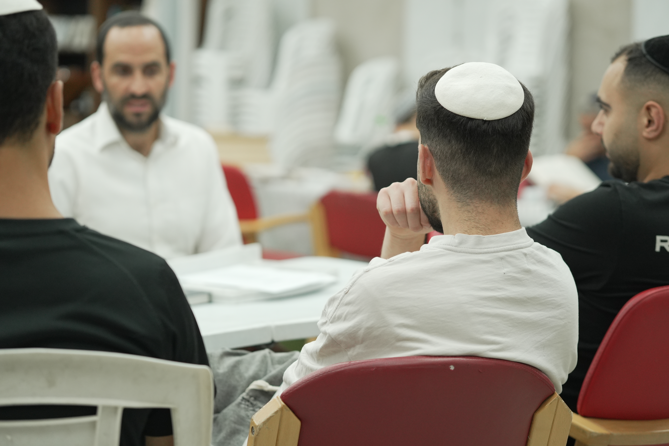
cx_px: 334
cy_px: 223
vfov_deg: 16.3
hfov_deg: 24.2
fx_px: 1561
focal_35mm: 84
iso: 800
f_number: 1.8
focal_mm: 56
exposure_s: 1/640
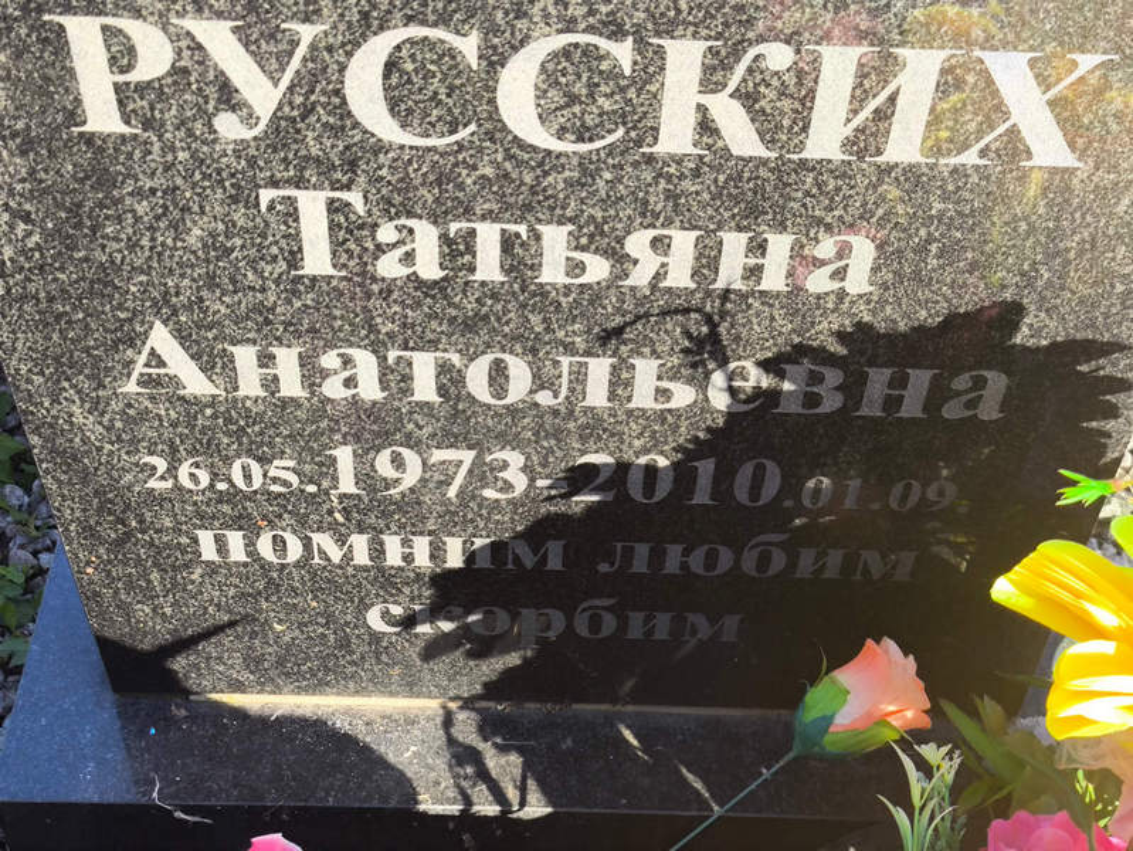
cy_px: 426
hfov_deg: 38.2
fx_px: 1637
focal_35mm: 50
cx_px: 566
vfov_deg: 29.1
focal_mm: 4.71
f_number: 1.7
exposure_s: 1/353
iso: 50
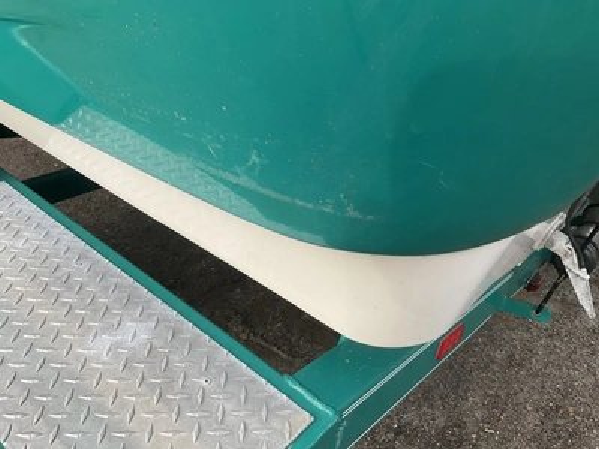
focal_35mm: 29
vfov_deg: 48.2
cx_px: 300
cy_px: 224
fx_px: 502
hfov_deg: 61.7
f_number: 1.8
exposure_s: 1/486
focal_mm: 3
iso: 25
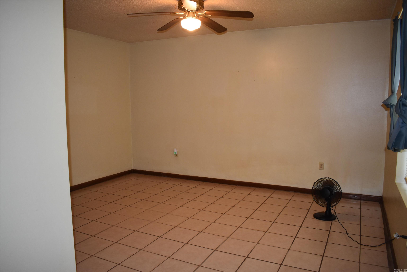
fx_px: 305
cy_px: 136
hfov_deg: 67.4
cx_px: 204
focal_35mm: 27
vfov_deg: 47.9
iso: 1100
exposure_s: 1/60
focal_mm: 18
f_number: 3.5
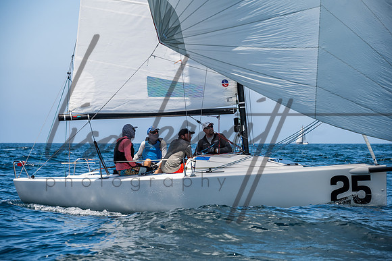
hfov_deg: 17.7
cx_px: 196
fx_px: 1259
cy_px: 130
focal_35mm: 116
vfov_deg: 11.9
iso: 400
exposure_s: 1/1000
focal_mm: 115
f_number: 6.3
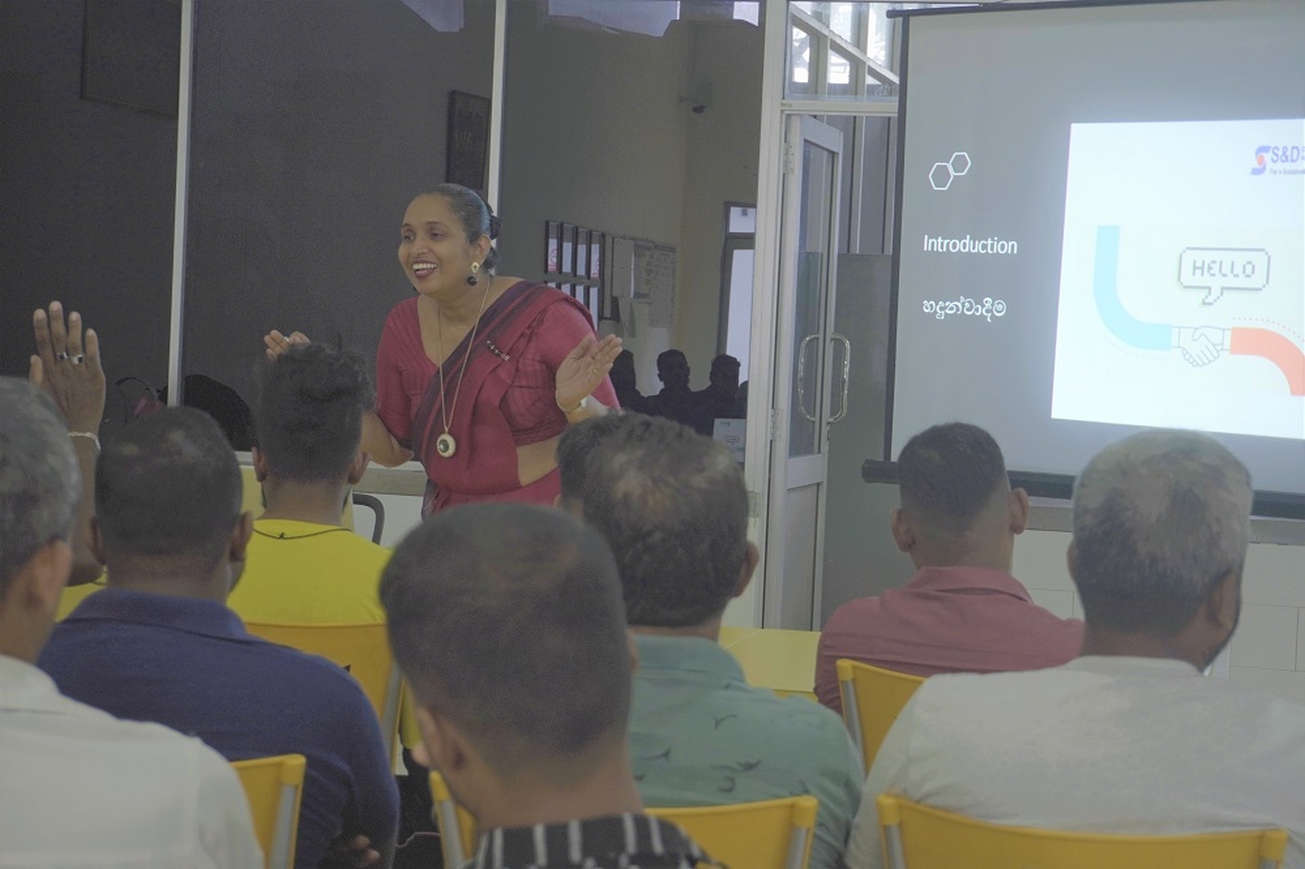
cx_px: 652
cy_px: 434
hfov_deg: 28.1
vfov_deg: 18.9
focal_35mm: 72
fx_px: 2609
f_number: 5.6
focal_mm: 48
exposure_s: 1/15
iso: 1600
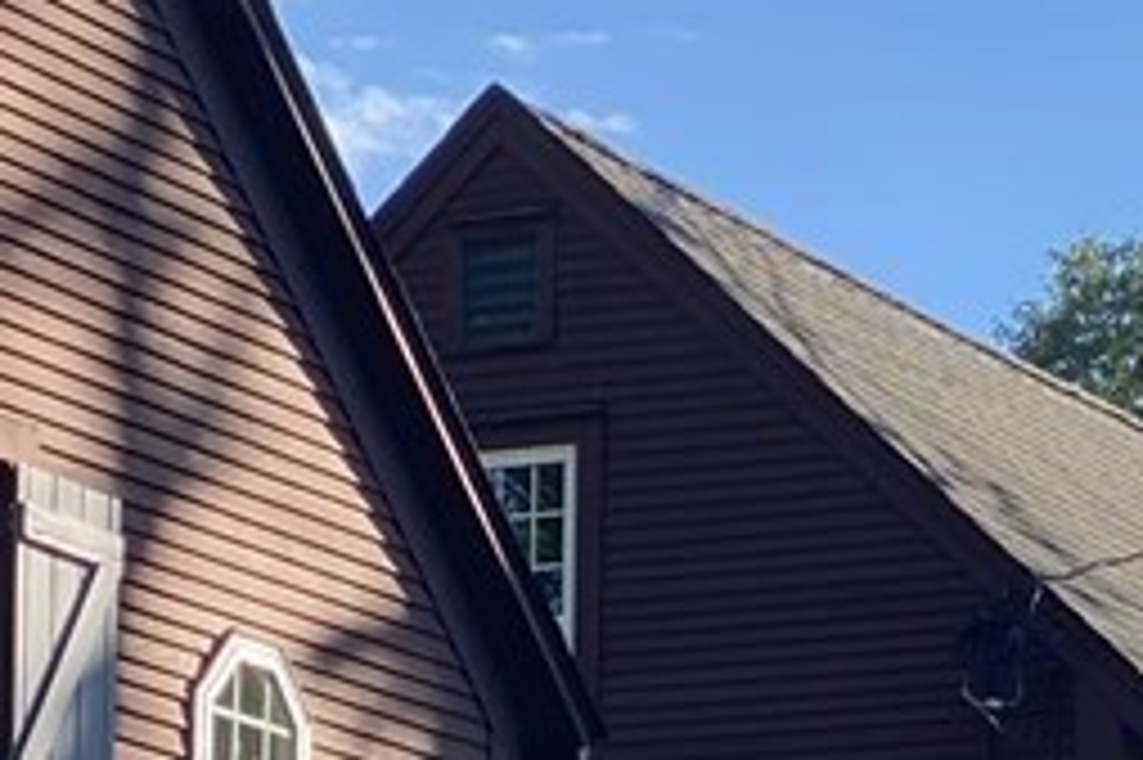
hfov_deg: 9.4
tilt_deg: +7.4
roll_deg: -3.3
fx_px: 6917
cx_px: 756
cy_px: 1093
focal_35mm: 218
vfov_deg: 6.2
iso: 20
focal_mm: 6
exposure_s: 1/375
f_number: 2
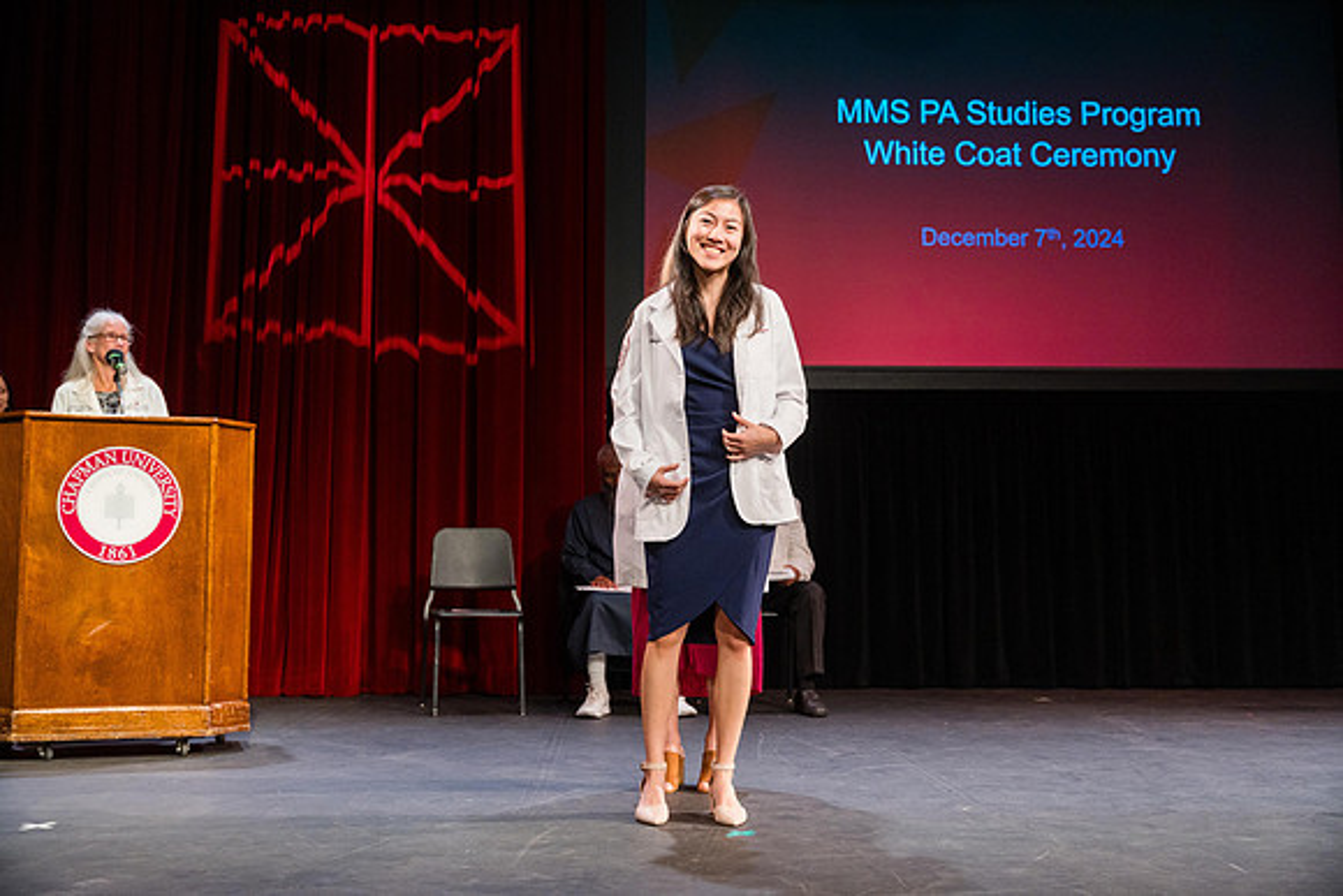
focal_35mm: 40
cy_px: 448
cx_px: 672
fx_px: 1507
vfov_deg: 33.1
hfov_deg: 48.0
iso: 1250
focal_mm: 40.4
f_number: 3.5
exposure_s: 1/320
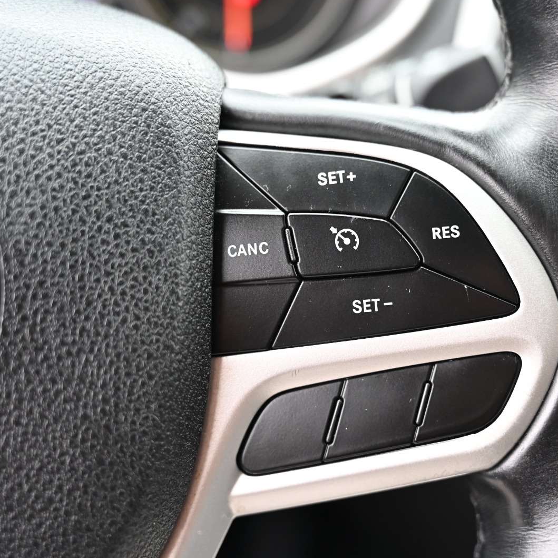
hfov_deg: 30.5
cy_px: 279
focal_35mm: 56
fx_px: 1021
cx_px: 327
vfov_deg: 30.6
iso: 1000
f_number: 4
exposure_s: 1/125
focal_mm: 43
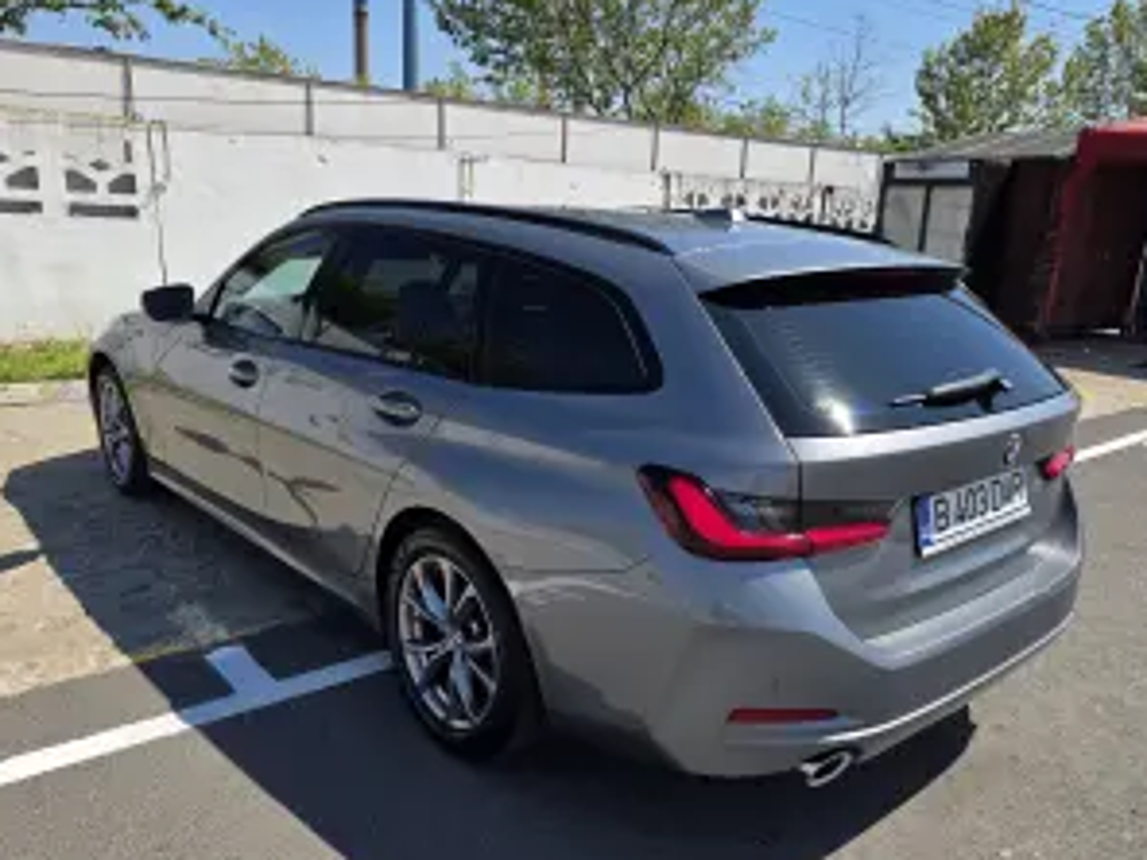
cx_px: 585
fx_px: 928
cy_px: 504
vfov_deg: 49.5
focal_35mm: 28
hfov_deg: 63.4
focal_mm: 6.3
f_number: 1.7
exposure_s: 1/5017
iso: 80
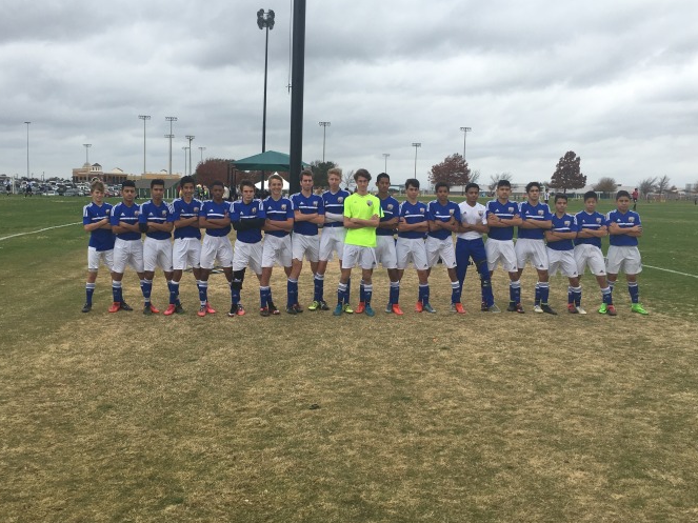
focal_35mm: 35
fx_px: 706
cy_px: 258
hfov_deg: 52.5
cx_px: 315
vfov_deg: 40.7
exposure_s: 1/746
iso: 25
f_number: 2.2
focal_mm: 4.15
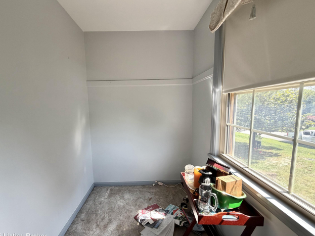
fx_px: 136
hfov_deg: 98.1
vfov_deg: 81.7
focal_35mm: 15
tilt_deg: -6.2
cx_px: 148
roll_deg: +1.6
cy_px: 121
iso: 80
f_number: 2.2
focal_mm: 2.22
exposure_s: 1/121
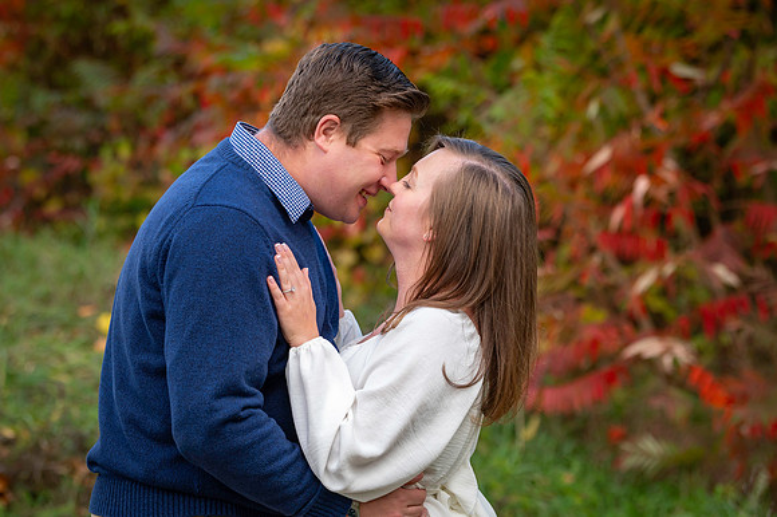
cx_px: 388
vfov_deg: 12.2
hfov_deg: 18.2
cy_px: 258
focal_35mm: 113
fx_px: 2427
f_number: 4.5
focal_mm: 112
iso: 1250
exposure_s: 1/1600
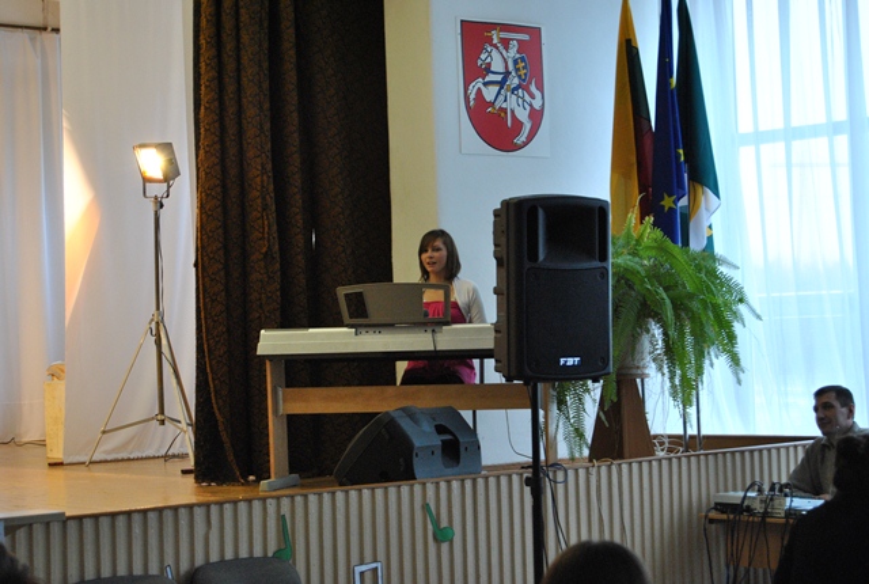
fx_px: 1996
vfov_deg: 16.6
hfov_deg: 24.6
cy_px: 292
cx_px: 434
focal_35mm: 82
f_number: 5.6
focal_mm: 55
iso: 800
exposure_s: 1/60
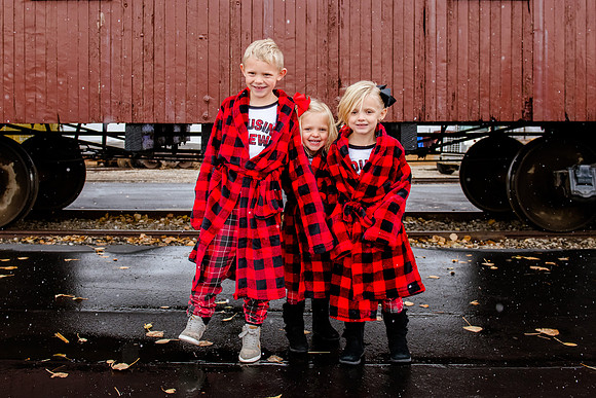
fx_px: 619
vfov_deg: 35.3
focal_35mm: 37
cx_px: 269
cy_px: 133
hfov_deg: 51.4
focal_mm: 27
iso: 800
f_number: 5
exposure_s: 1/640
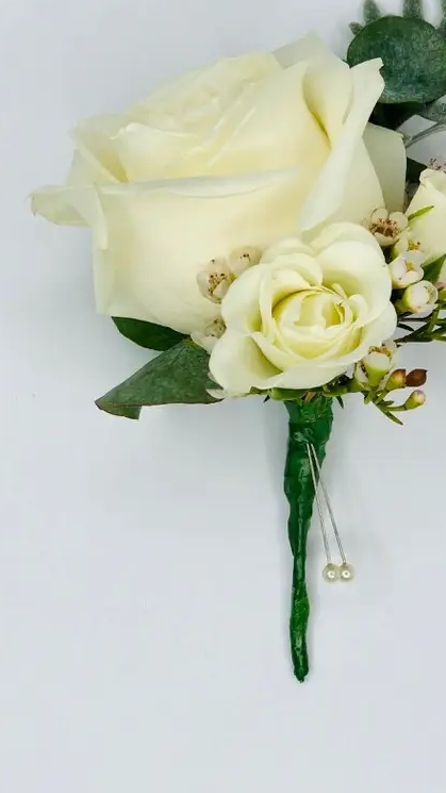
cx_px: 317
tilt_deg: -85.5
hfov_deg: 16.5
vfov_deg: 28.8
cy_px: 291
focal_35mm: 73
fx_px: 1535
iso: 16
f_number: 2.4
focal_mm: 6
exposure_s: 1/234
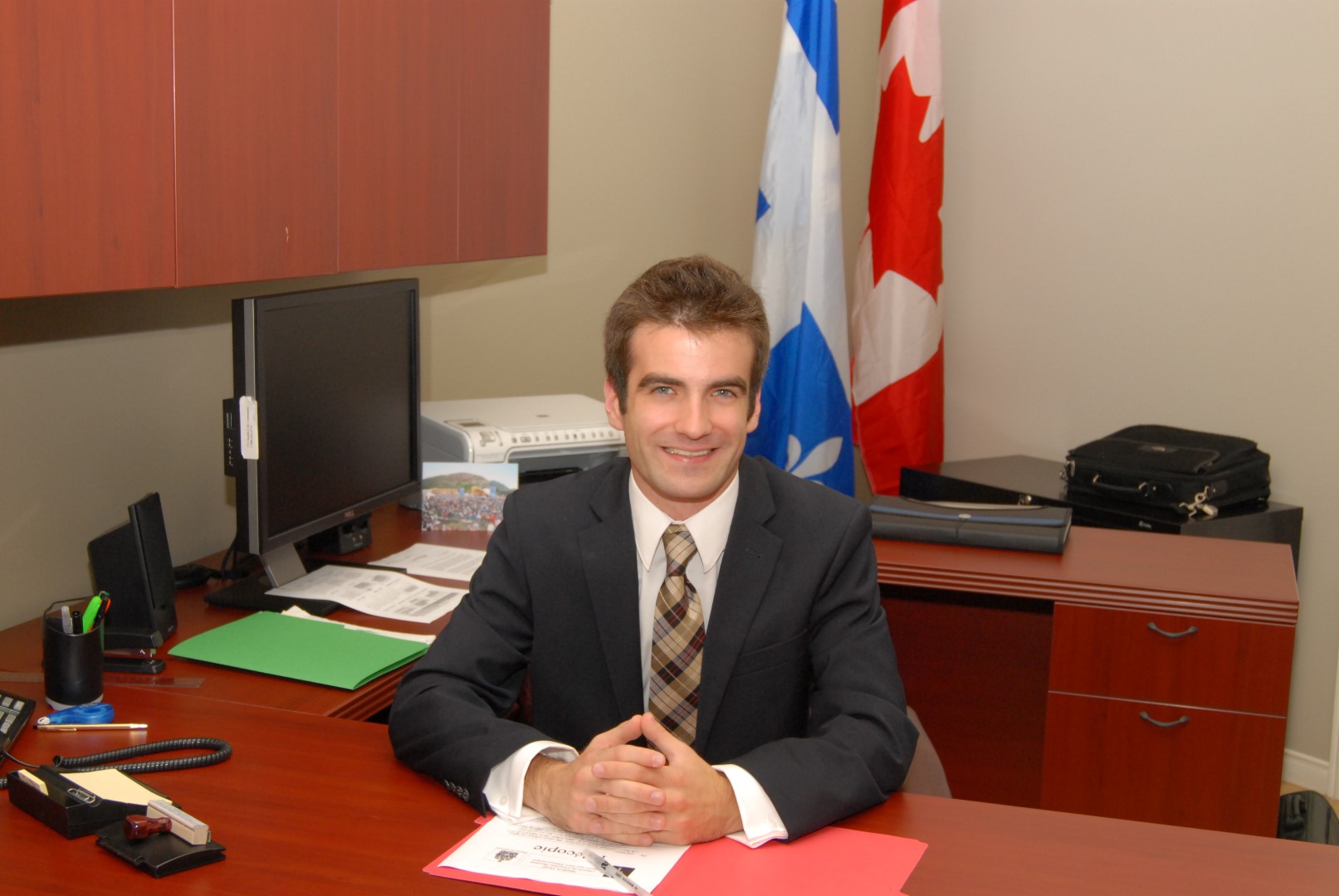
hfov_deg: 41.1
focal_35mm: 48
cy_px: 448
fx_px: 1788
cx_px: 670
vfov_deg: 28.2
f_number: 5.6
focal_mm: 32
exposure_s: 1/160
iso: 500
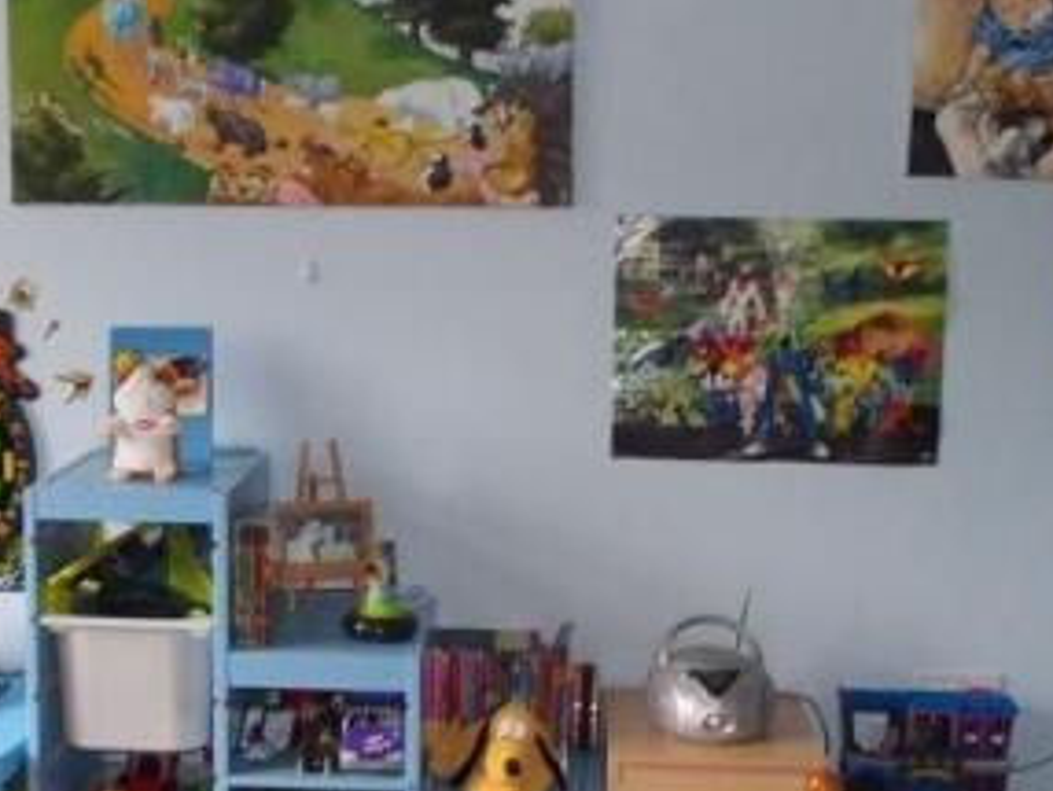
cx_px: 455
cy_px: 418
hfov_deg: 33.7
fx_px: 1735
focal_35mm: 57
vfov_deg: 25.7
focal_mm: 4
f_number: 2.7
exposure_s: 1/25
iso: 200
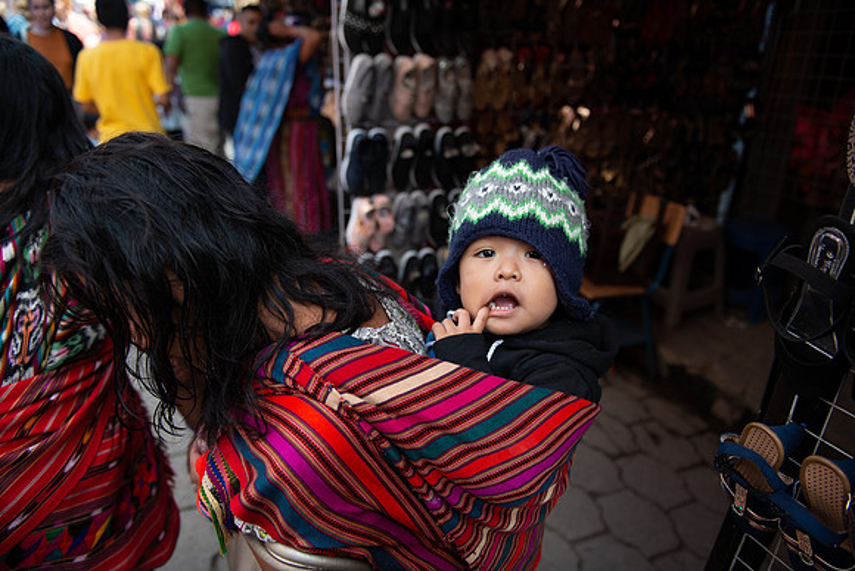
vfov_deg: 53.2
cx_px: 428
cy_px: 286
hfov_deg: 73.7
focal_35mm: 24
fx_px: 570
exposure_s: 1/250
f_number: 2.8
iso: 160
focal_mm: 24
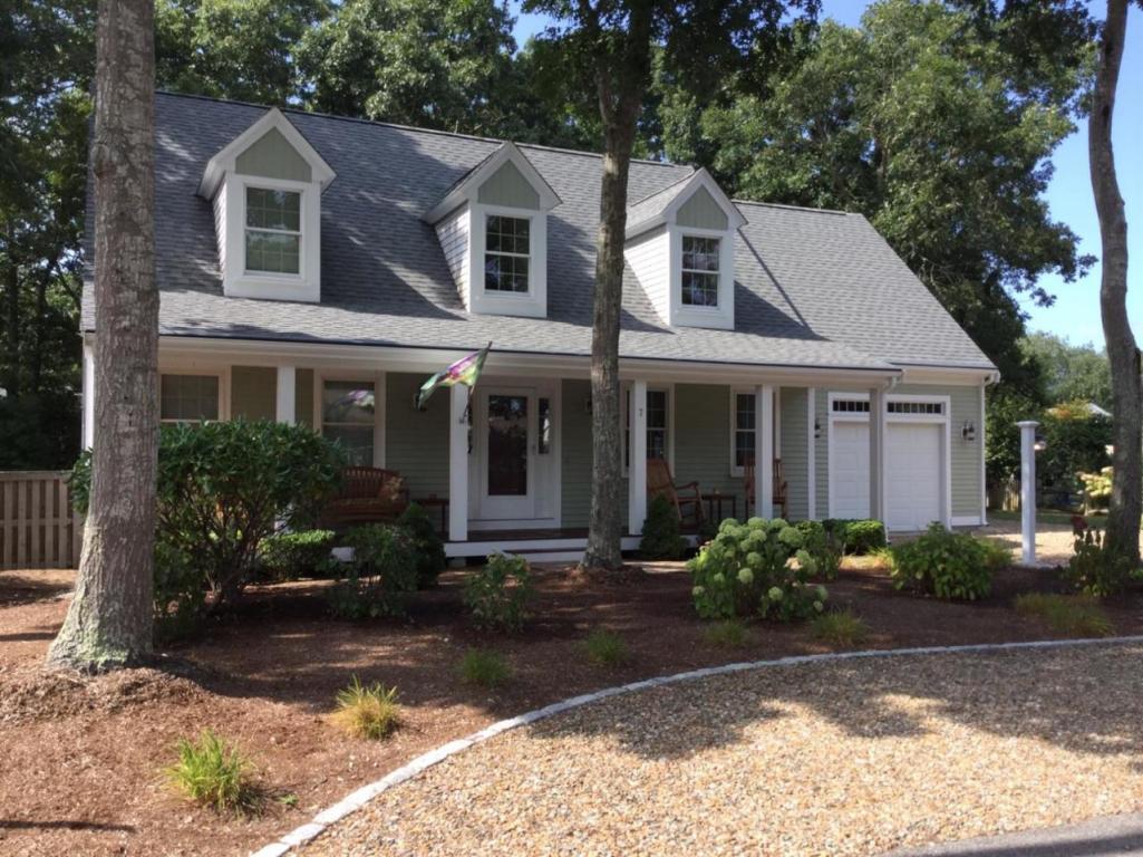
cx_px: 572
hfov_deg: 58.4
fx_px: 1023
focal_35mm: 31
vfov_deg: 45.4
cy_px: 428
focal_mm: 3.3
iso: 25
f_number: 2.4
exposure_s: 1/440
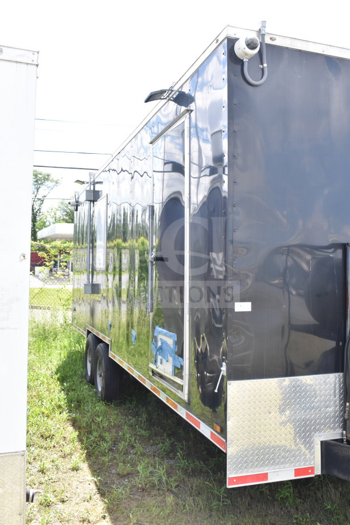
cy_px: 262
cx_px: 175
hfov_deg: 38.4
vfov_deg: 55.1
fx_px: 503
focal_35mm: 34
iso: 200
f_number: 6.3
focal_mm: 23
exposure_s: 1/160
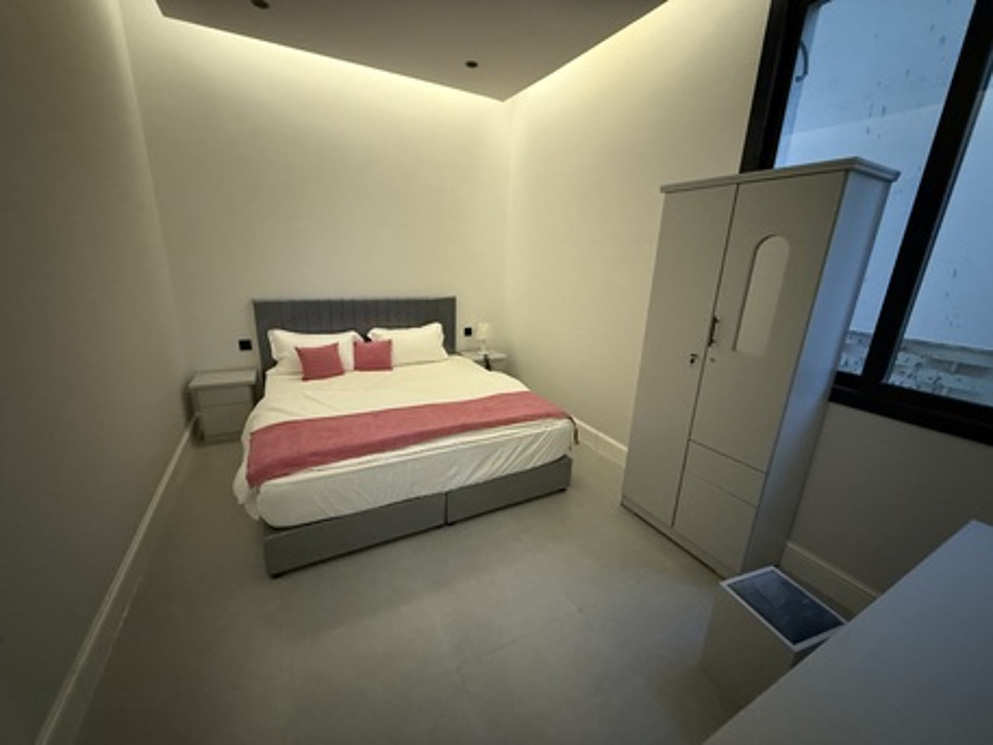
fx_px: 402
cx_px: 496
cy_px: 372
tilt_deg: -14.5
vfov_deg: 85.7
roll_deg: -2.3
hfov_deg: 102.0
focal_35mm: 14
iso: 640
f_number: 2.2
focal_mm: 2.22
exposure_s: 1/60
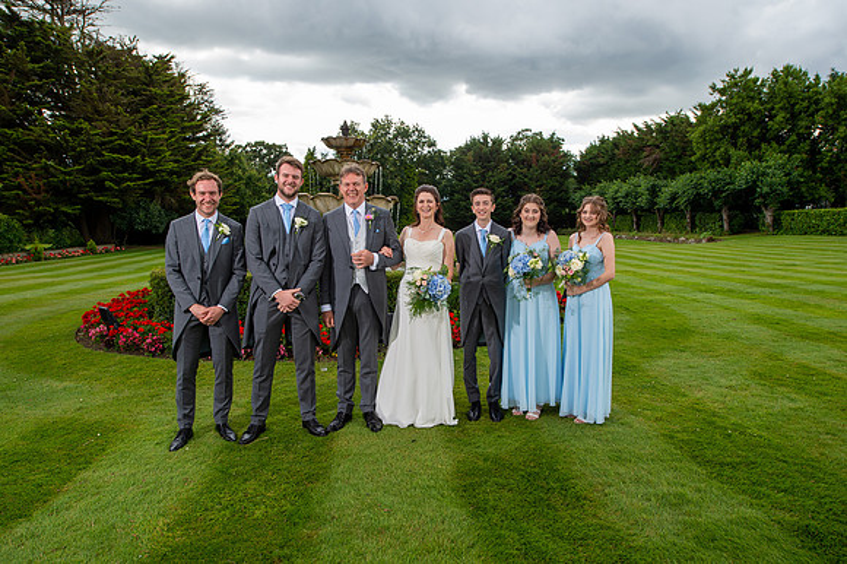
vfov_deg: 53.1
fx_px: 564
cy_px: 282
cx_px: 424
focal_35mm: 24
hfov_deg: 73.8
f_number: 6.3
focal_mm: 24
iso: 100
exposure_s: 1/160
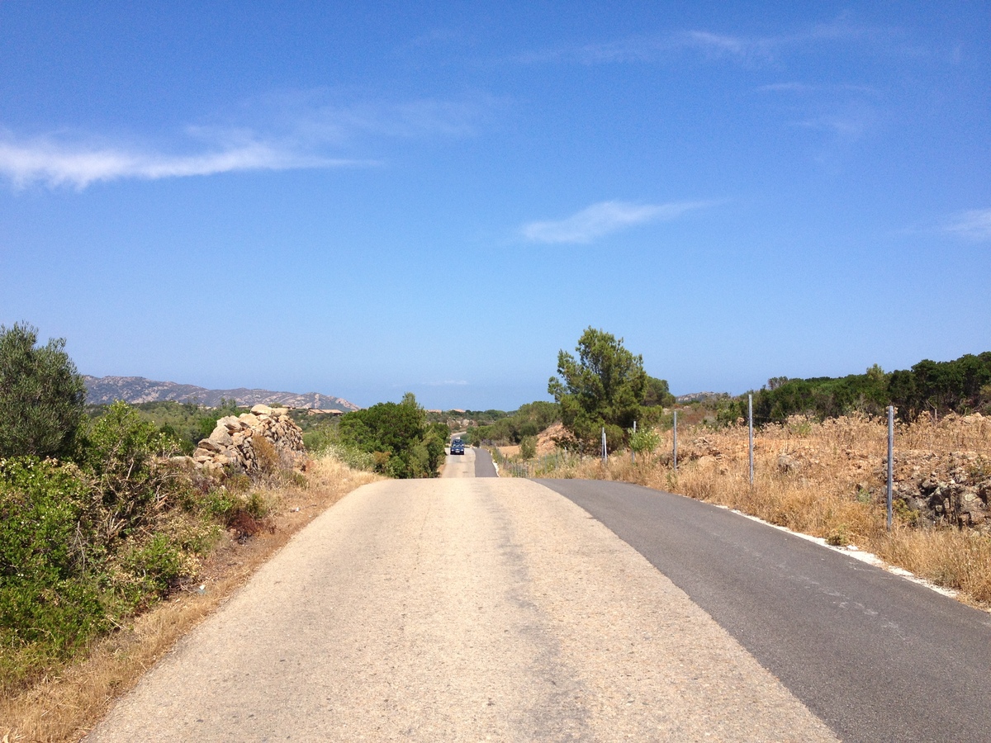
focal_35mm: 35
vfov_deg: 40.7
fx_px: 1002
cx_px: 496
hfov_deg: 52.6
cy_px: 372
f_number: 2.4
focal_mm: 4.28
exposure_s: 1/1905
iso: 50
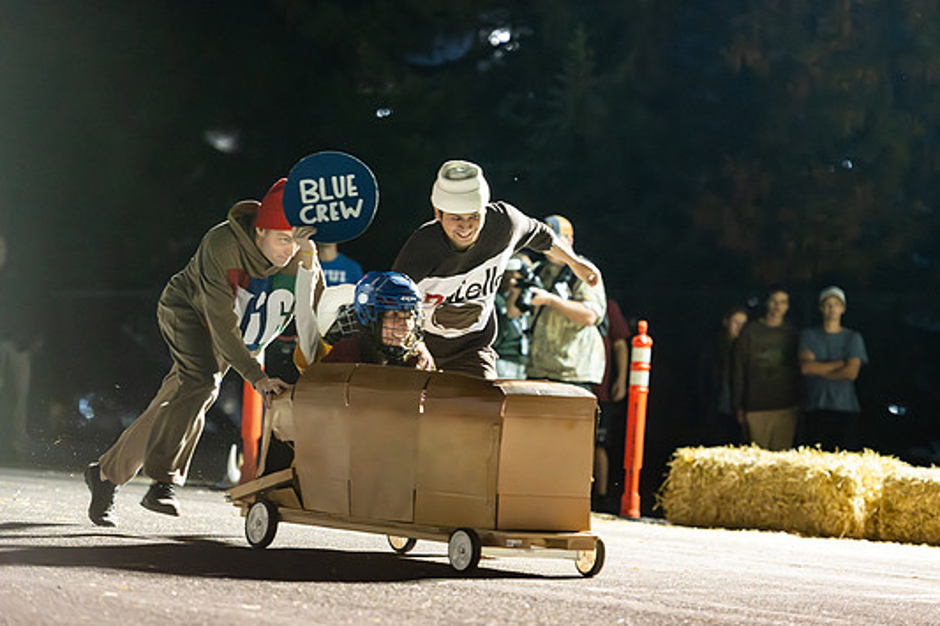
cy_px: 313
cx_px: 457
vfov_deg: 9.3
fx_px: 3837
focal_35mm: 147
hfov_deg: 14.0
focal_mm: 135
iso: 4000
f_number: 2.8
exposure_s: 1/250
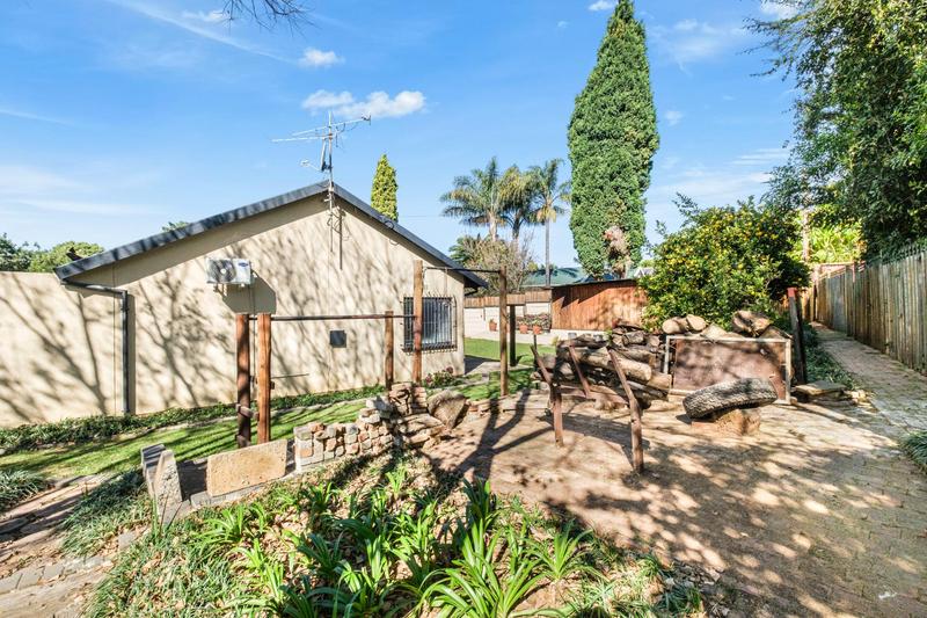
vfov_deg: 77.3
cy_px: 309
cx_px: 464
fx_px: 386
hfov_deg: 100.4
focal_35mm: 15
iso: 800
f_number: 13
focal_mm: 10
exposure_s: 1/250
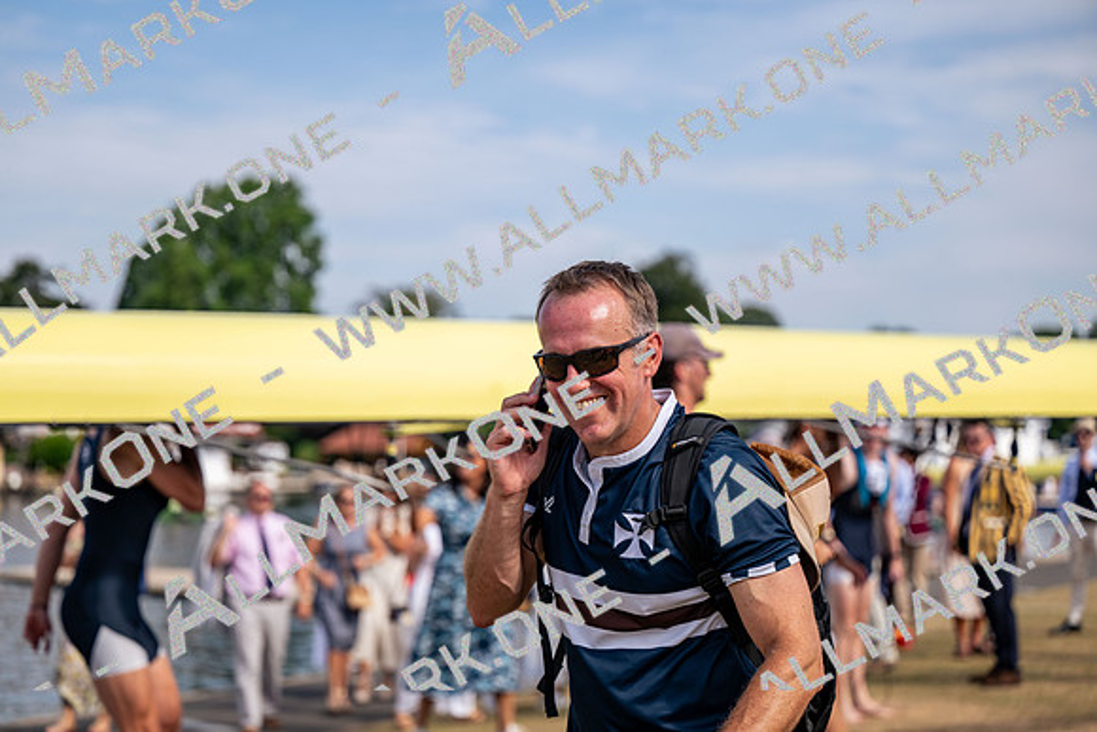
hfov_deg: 28.8
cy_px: 366
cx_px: 548
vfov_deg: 19.5
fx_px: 2133
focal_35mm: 70
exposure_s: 1/1600
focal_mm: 70
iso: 64
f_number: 2.8
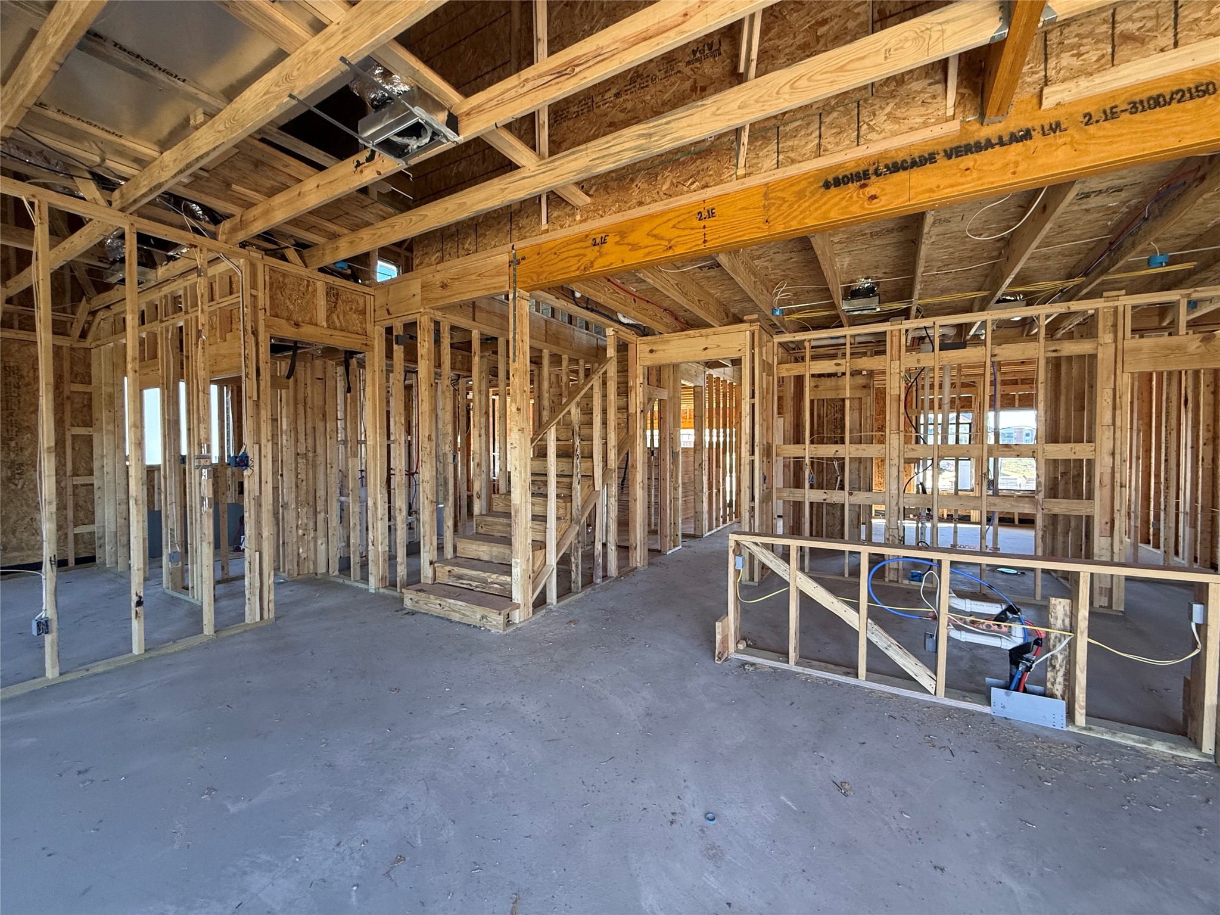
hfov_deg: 102.1
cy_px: 458
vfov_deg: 85.7
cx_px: 610
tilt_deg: -0.5
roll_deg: +0.2
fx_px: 493
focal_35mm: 14
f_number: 2.2
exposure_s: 1/99
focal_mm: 2.22
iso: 250
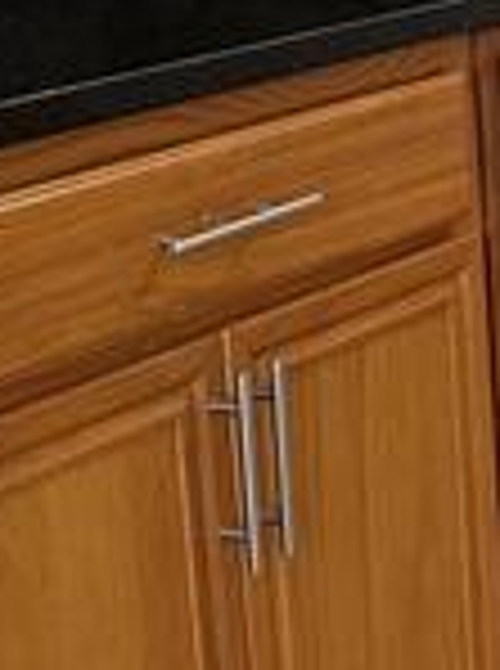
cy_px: 22
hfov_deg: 10.5
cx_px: 1122
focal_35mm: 124
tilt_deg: -8.9
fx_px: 2398
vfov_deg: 15.7
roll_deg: +1.4
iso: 250
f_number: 1.78
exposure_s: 1/60
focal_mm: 6.76
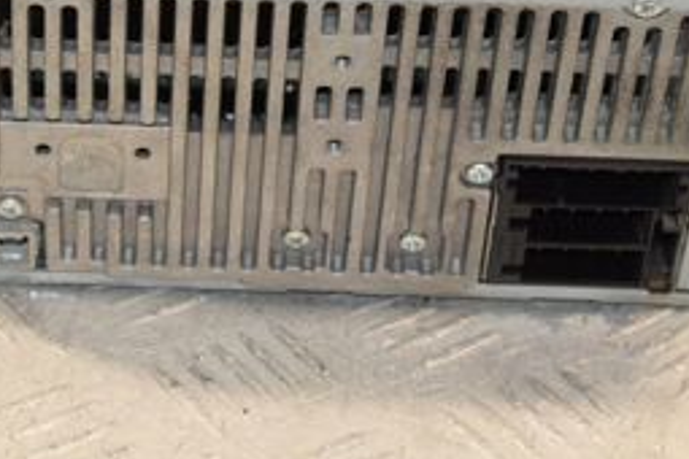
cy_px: -103
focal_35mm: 158
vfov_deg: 8.6
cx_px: 330
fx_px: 3024
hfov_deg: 13.0
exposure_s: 1/200
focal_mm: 42
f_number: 7.1
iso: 1600
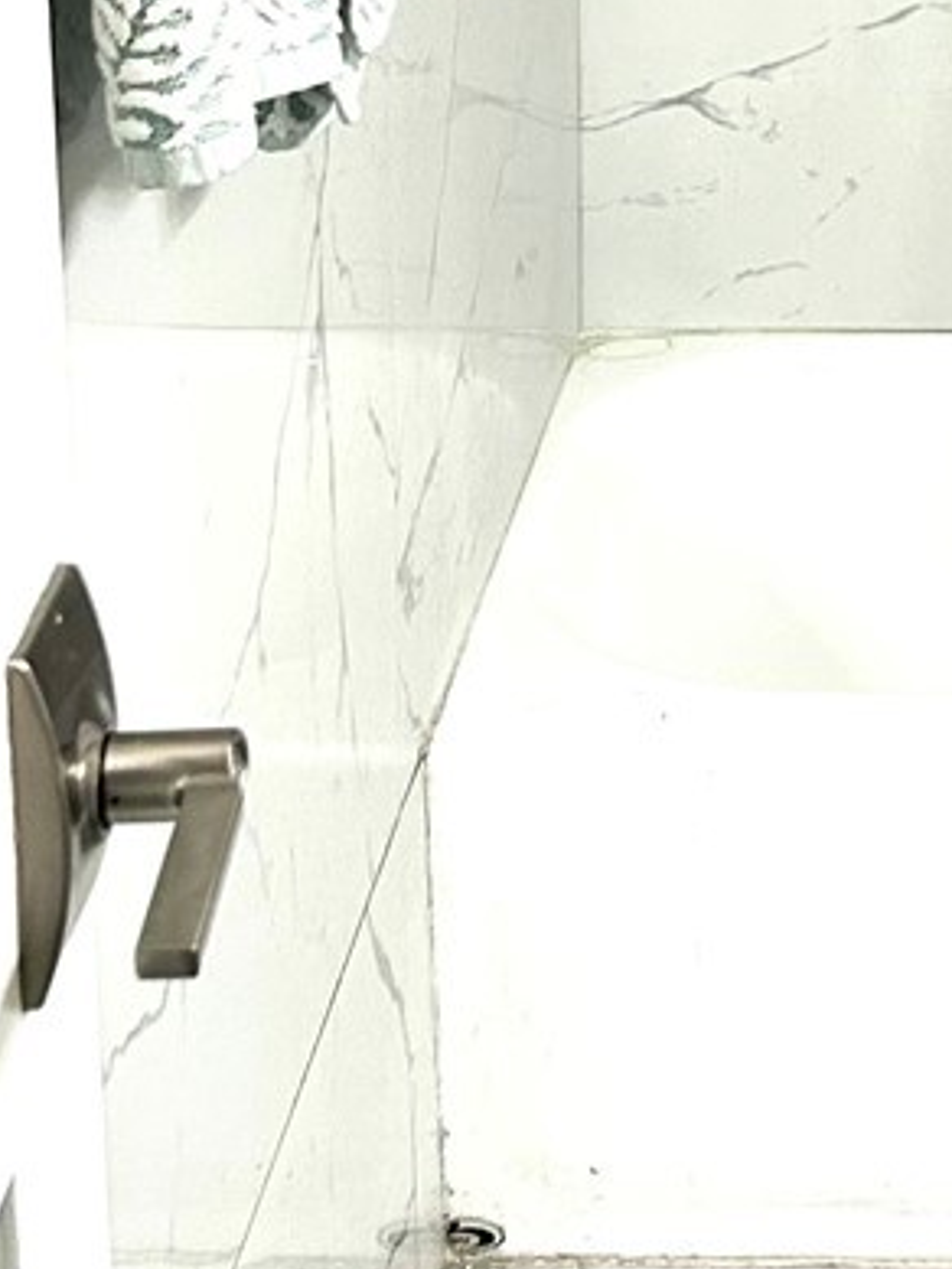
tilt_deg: -13.3
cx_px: 1161
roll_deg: -0.4
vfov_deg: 17.5
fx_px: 3921
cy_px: -248
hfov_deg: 13.4
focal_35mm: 107
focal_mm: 5.7
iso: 100
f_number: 1.5
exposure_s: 1/120
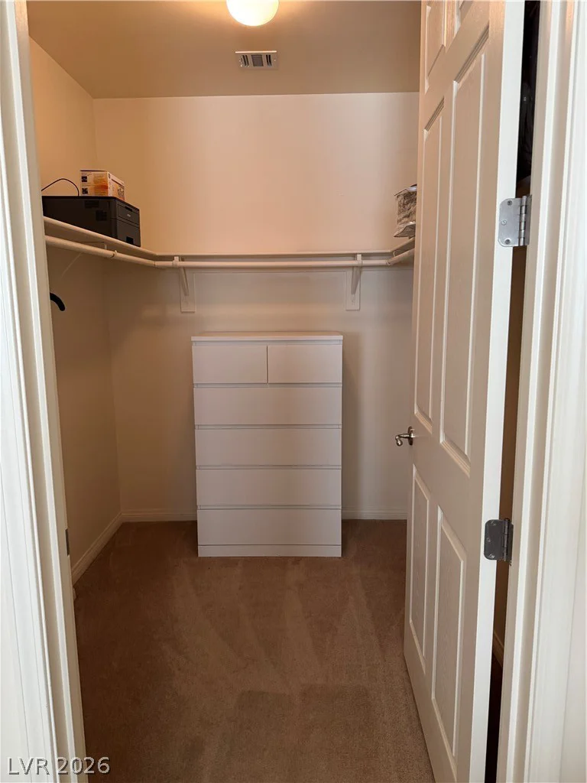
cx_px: 294
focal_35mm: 24
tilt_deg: -9.2
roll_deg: +1.1
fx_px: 543
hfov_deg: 56.8
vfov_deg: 71.6
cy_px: 392
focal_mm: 6.76
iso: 320
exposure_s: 1/60
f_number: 1.78
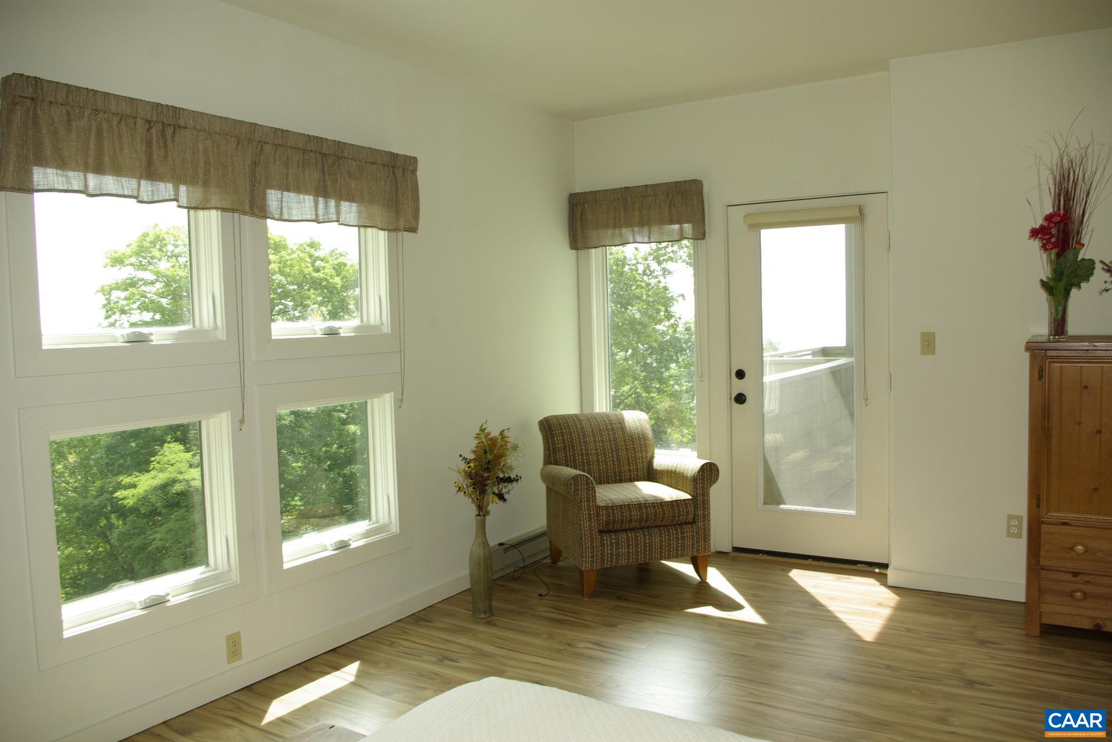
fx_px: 834
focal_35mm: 27
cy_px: 371
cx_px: 556
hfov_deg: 67.4
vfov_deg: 47.9
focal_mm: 18
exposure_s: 1/125
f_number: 8
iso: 400
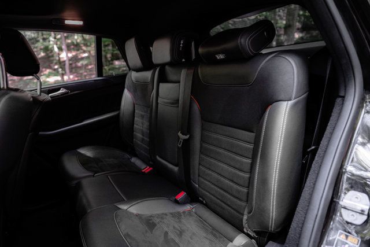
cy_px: 124
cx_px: 185
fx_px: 247
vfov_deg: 53.2
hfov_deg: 73.7
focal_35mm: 24
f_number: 2.8
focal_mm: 24
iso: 1250
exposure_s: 1/200
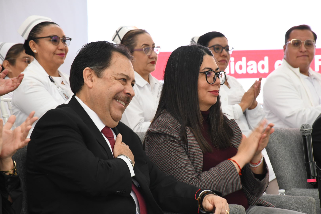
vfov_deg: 6.5
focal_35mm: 210
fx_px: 1872
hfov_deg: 9.8
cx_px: 160
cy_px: 107
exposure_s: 1/125
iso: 2000
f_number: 10
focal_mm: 140
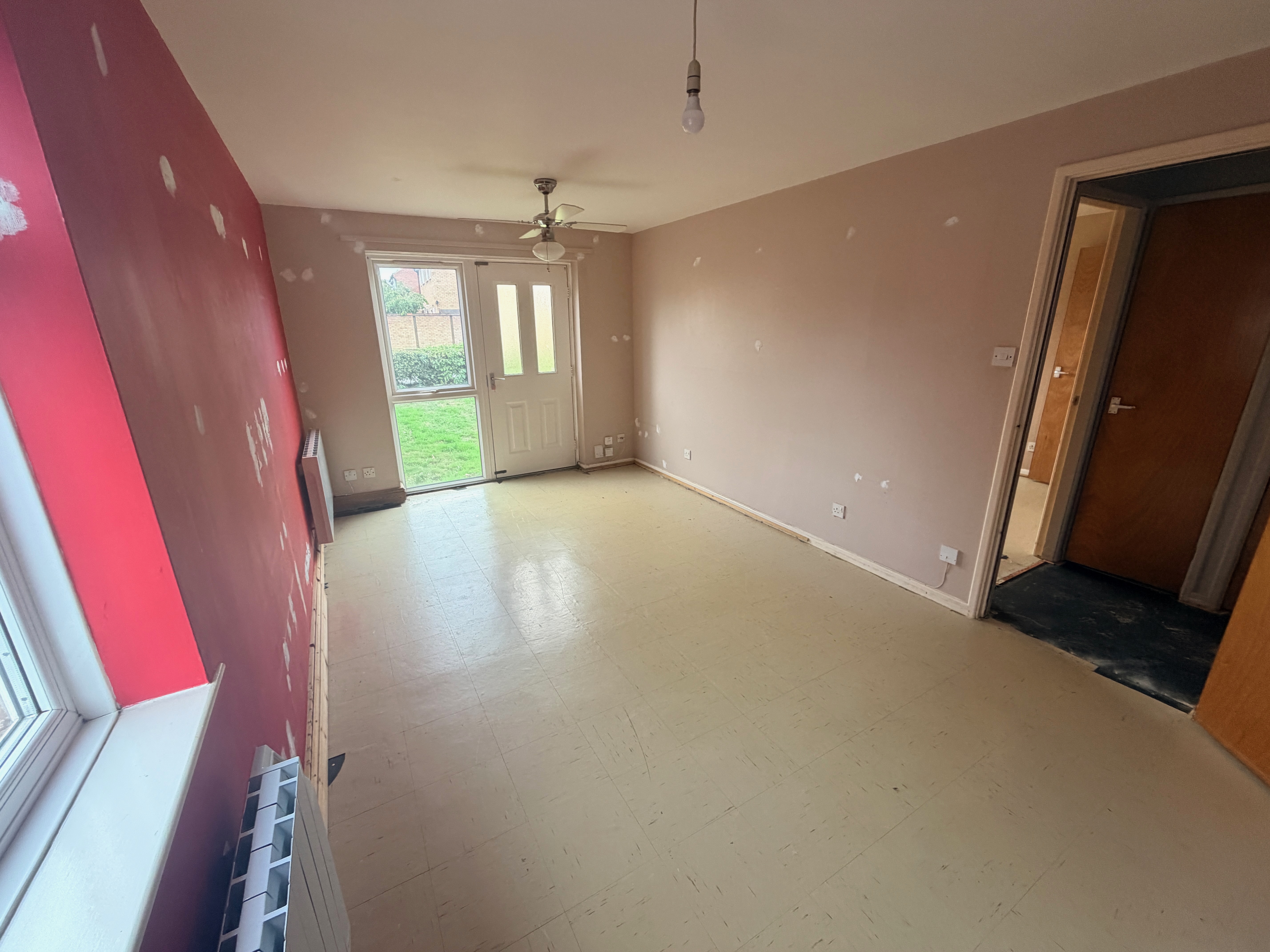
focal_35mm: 14
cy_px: 476
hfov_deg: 102.1
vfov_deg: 85.7
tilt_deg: -17.2
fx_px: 514
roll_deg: +0.6
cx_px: 635
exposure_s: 1/121
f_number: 2.2
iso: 250
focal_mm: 2.22
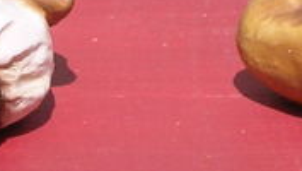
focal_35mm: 326
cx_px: 145
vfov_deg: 3.7
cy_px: -161
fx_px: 2613
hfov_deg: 6.6
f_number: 10.5
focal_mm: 8.8
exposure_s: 1/108
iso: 50
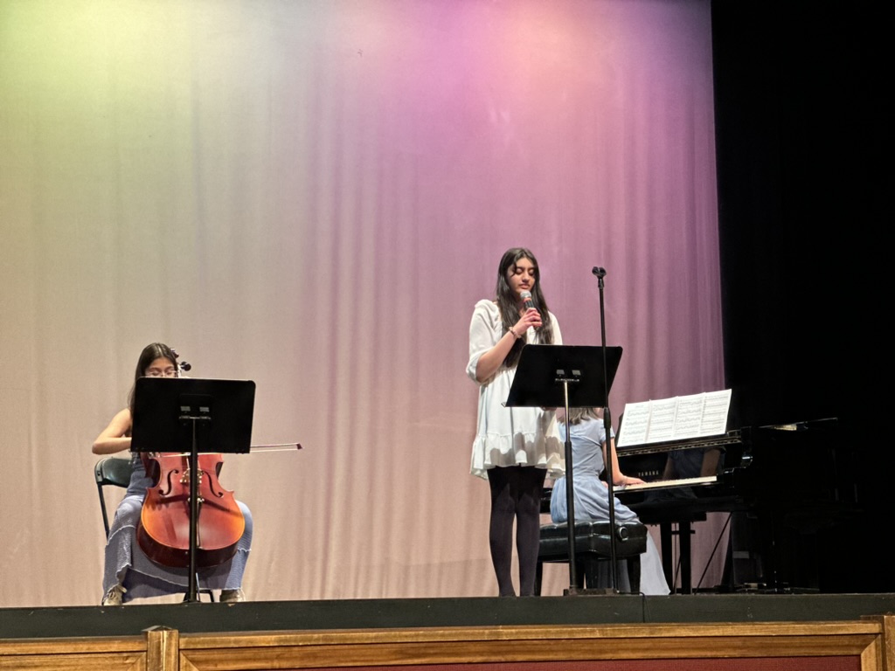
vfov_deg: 19.1
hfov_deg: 25.3
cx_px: 448
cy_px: 336
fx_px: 1991
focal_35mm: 77
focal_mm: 9
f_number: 2.8
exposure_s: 1/20
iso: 400
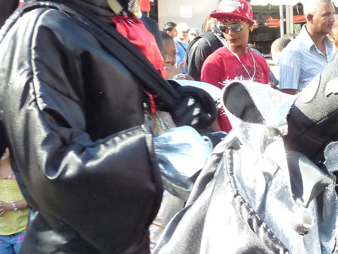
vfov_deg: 16.7
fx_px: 859
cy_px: 55
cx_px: 361
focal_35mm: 88
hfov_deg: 21.3
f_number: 3.2
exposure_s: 1/200
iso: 320
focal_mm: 4.8
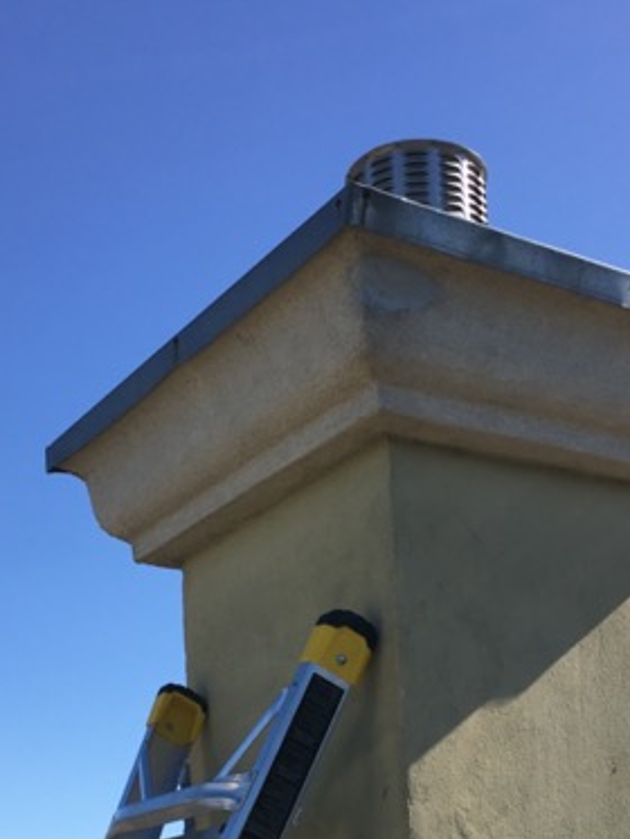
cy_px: 650
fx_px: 1358
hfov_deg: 26.1
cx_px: 374
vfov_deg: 33.5
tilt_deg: +16.3
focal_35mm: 56
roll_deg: +3.5
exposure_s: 1/1350
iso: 25
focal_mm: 4.15
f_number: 2.2
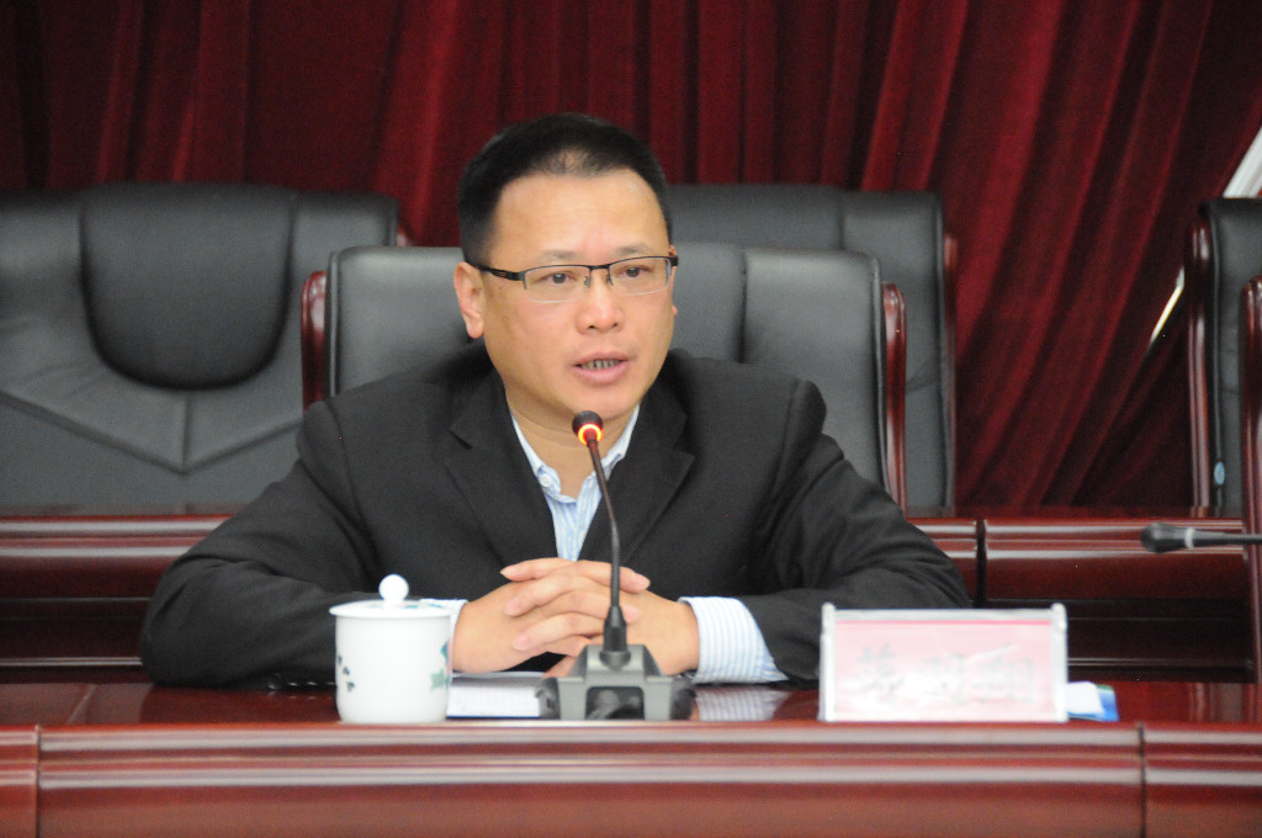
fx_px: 5514
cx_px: 631
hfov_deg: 13.1
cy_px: 419
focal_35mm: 158
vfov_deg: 8.7
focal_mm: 105
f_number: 5.3
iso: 3200
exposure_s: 1/20
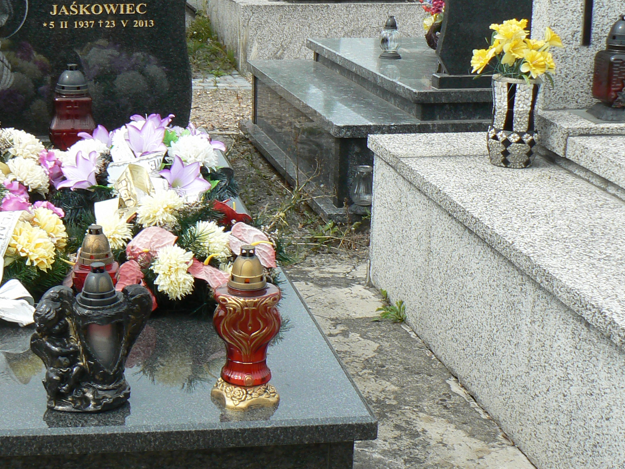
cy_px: 191
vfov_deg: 22.6
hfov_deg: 29.1
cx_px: 119
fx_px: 1174
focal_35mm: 65
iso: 80
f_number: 5.6
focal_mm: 6
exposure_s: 1/320
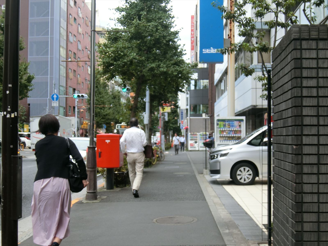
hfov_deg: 39.7
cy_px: 123
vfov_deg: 30.3
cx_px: 164
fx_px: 455
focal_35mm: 48
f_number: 4.2
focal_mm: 10.2
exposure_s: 1/125
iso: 200
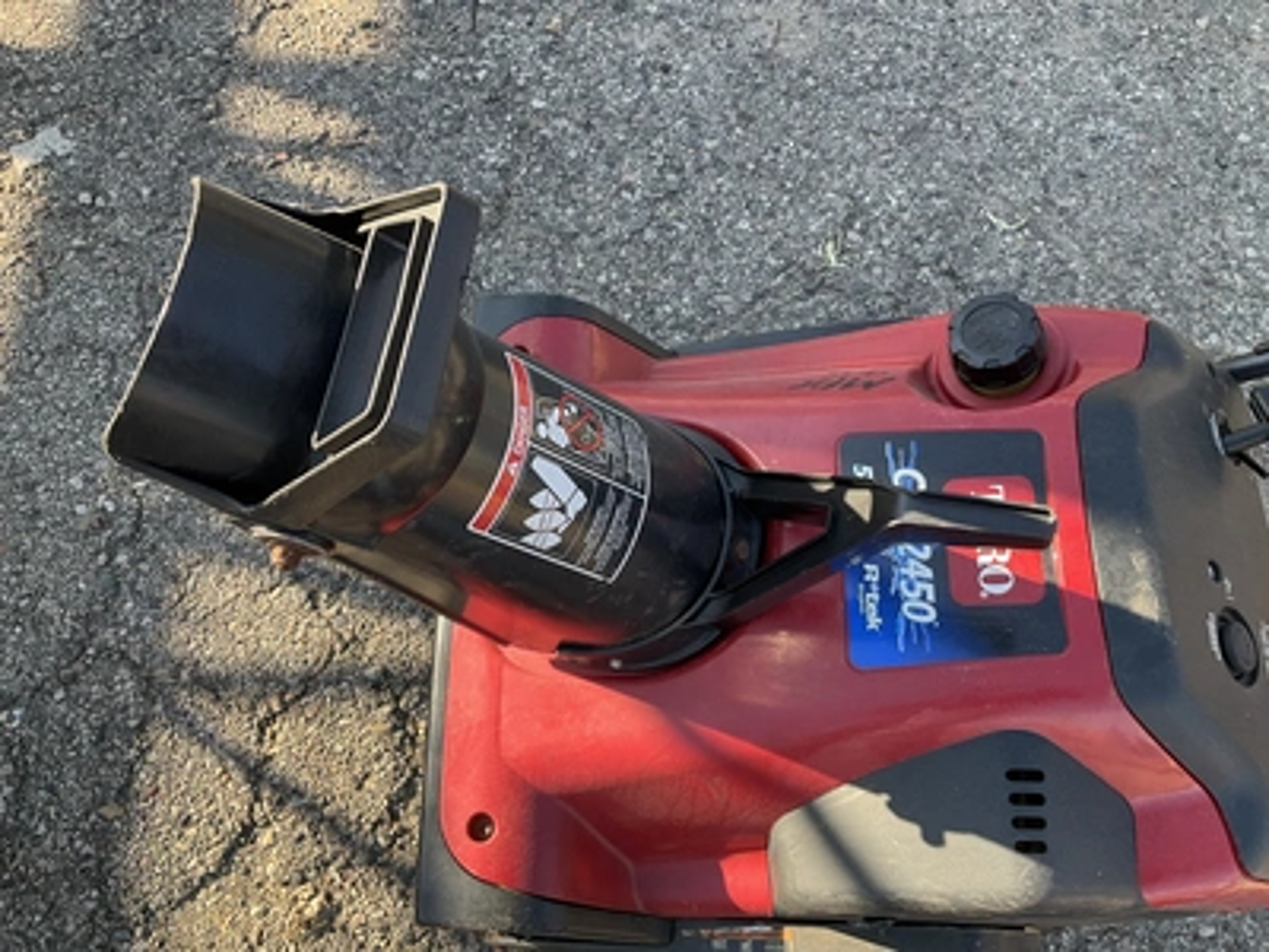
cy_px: 476
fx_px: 1063
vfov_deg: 48.2
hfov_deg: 61.7
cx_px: 634
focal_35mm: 29
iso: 20
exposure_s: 1/142
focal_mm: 3
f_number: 1.8
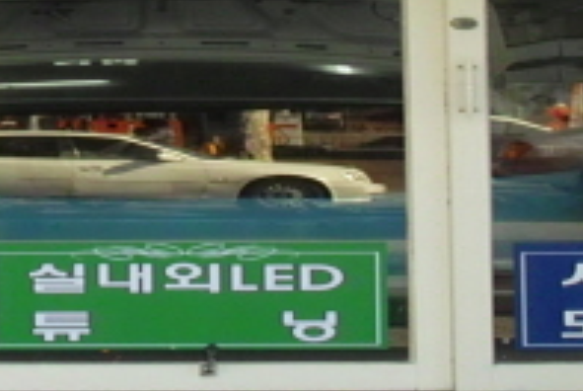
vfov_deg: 4.7
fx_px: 4736
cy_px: -145
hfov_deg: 7.0
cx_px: -33
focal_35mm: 292
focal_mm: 37
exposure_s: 1/160
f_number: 10
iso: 400
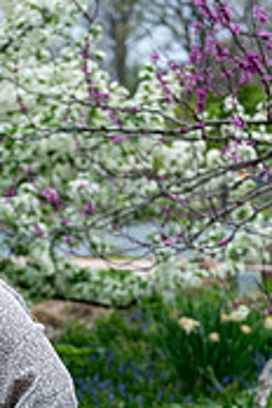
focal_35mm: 210
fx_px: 2380
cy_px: 476
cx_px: 5
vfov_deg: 9.7
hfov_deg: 6.5
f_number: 2.8
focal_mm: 54.1
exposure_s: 1/500
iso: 250
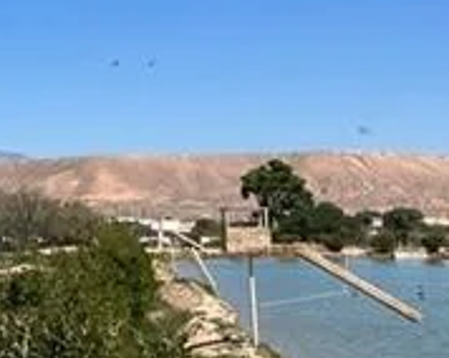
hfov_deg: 14.7
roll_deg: +0.2
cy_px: 86
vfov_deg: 13.4
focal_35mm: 114
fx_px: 1513
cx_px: -366
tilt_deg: +4.7
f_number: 1.5
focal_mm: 5.7
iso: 50
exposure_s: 1/6579
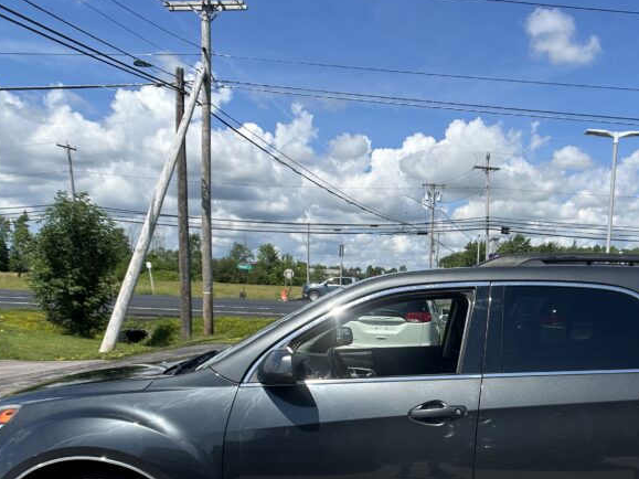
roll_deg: -2.5
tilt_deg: -7.4
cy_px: 356
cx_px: 416
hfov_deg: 40.8
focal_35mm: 46
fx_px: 849
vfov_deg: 31.0
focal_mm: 5.7
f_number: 1.5
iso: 50
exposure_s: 1/4115
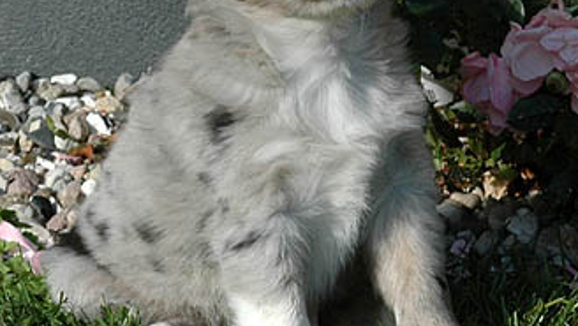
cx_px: 499
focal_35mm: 178
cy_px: 88
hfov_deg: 12.0
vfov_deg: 6.8
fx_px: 2730
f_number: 10
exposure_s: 1/400
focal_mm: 62
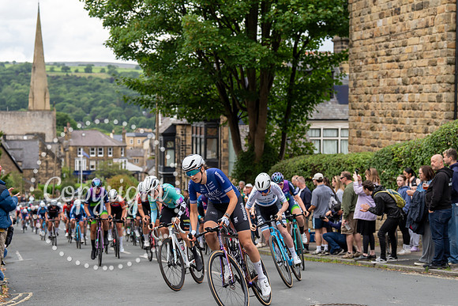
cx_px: 230
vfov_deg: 19.4
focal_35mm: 70
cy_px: 152
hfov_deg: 28.7
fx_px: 894
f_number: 3.5
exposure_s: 1/500
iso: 500
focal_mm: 70
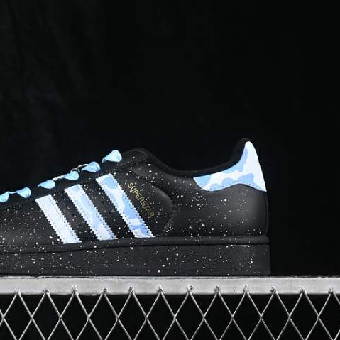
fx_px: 1078
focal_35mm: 97
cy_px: 168
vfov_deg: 17.9
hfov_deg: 17.9
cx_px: 110
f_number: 6.3
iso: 160
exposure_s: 1/50
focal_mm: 50
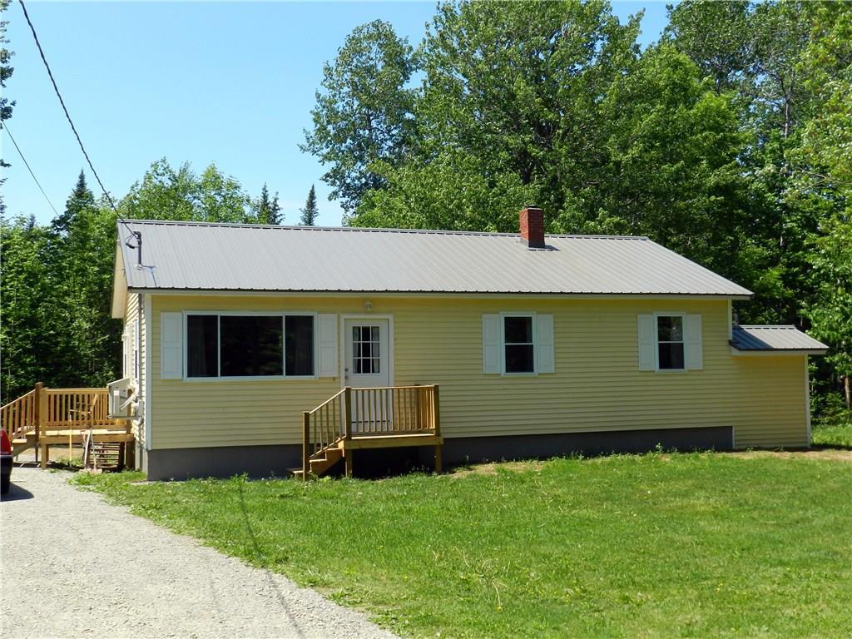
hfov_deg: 49.0
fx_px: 935
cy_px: 320
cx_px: 426
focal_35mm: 38
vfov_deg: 37.7
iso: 160
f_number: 4
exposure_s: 1/800
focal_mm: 6.7
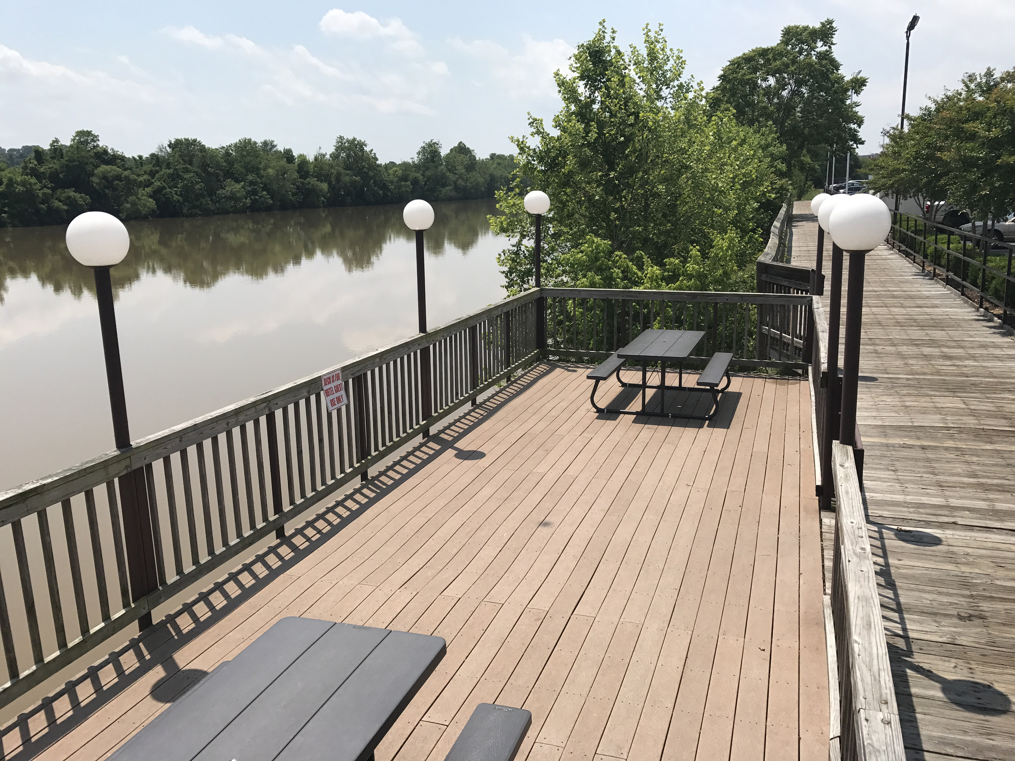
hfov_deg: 63.4
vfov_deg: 49.7
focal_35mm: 28
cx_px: 508
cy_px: 380
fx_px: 821
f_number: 1.8
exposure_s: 1/3831
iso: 20
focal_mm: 3.99
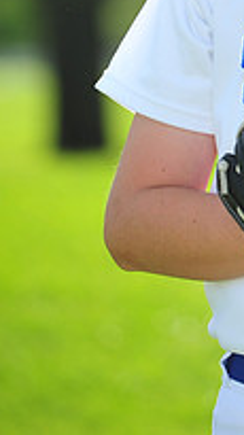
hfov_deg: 2.5
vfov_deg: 4.4
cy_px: -163
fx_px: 5636
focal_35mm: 489
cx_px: 390
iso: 320
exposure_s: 1/1600
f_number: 4.5
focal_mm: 165
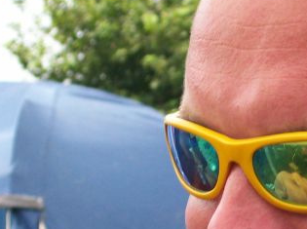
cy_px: 199
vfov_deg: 6.7
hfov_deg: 9.0
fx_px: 1956
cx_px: 236
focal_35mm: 221
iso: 80
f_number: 4.3
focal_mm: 14.3
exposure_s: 1/302
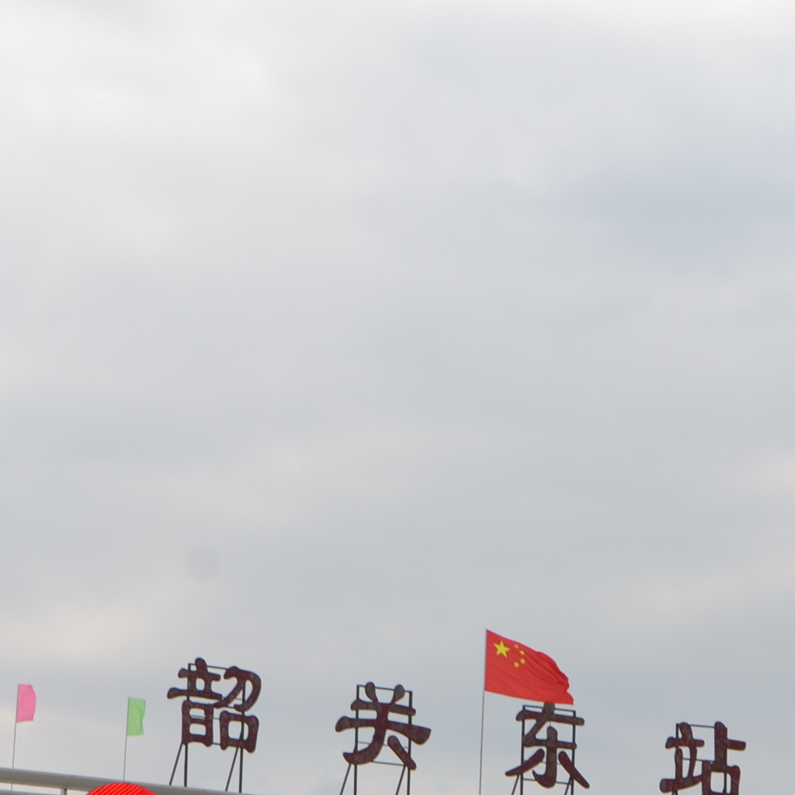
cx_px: 428
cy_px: 672
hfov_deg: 8.5
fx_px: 5333
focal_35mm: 205
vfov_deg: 8.5
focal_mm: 55
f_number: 11
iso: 100
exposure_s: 1/200
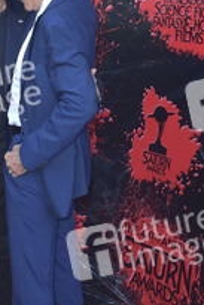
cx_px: 8
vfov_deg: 23.6
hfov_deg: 15.7
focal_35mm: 86
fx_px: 730
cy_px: 171
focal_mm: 44
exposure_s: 1/250
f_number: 6.3
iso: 250
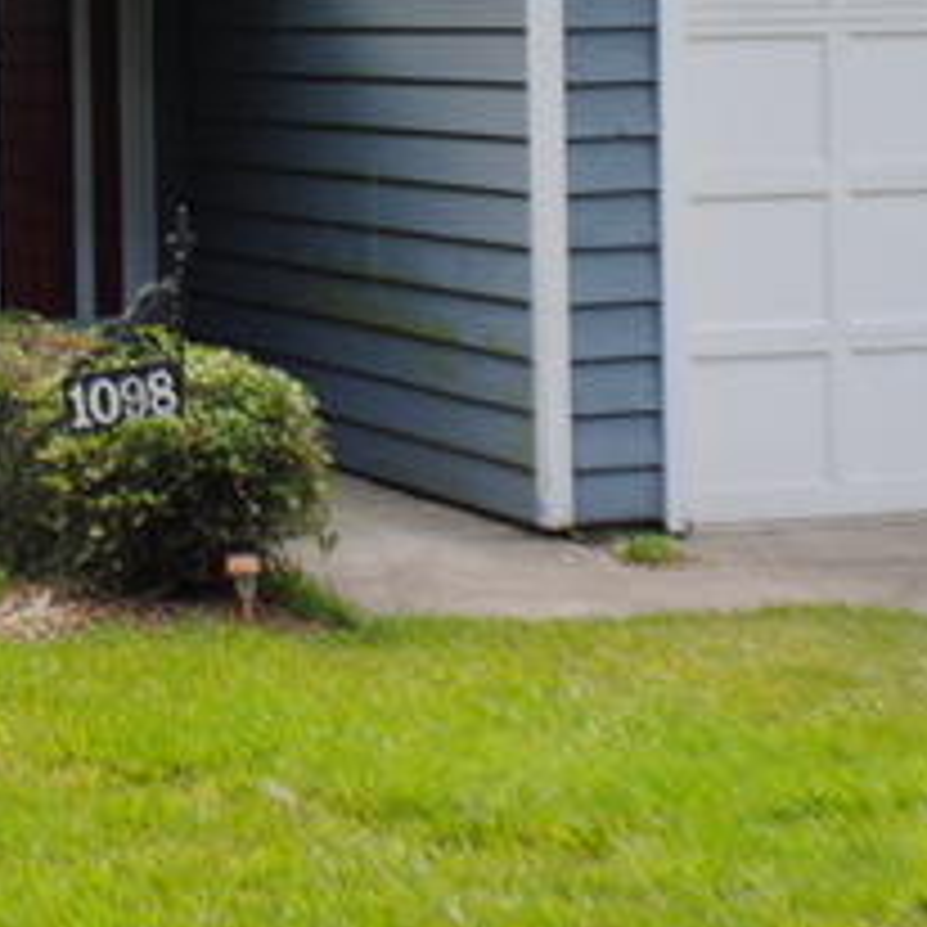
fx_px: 3605
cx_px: 162
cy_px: 88
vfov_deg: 14.5
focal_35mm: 119
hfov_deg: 14.6
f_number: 5.6
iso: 110
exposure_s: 1/125
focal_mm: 24
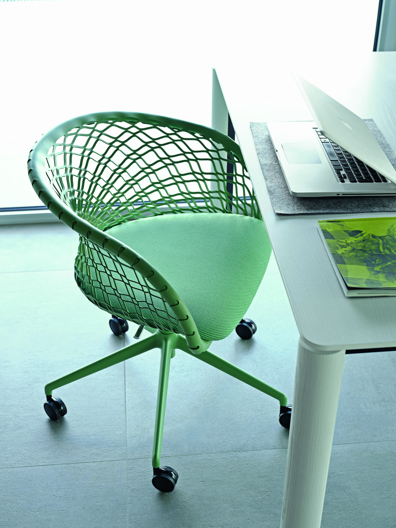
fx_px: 778
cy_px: 264
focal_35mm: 51
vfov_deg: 37.5
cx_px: 198
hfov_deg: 28.6
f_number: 8
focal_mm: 64
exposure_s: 1/2.5
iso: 100
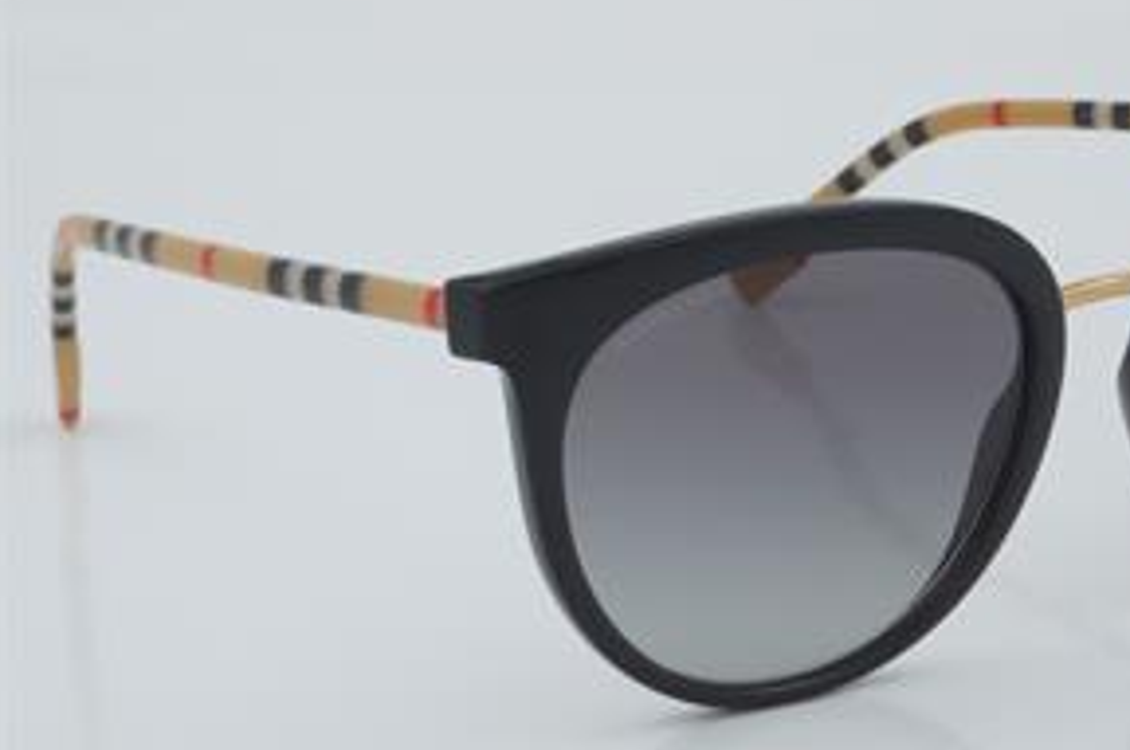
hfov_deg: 17.8
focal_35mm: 115
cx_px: 781
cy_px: 397
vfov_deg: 11.9
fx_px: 3594
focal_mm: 55
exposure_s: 1/4
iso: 100
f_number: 32
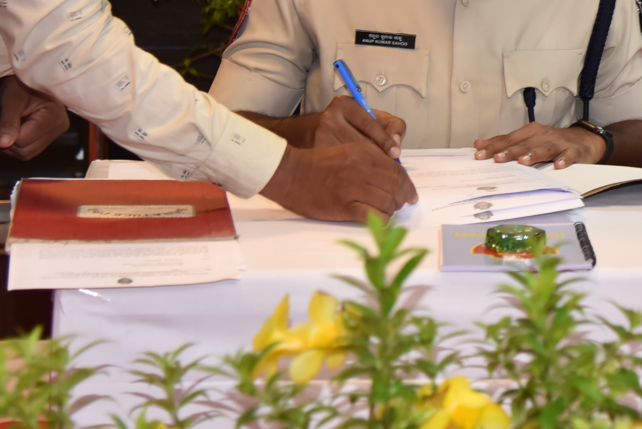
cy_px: -95
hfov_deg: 14.5
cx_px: 628
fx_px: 2480
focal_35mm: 139
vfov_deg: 9.7
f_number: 4
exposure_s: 1/160
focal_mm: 50
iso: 1000
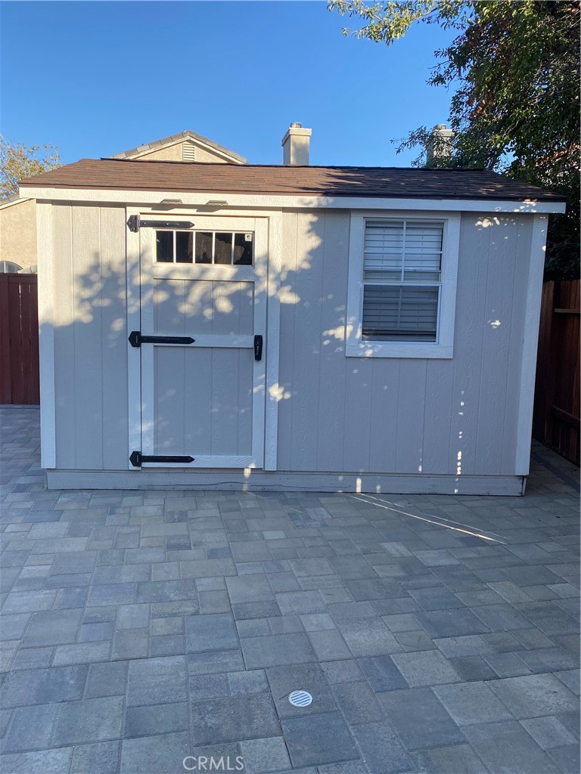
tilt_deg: -5.3
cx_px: 290
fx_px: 582
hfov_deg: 53.1
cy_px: 387
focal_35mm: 26
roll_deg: -1.5
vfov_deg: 67.3
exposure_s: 1/919
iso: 32
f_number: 1.8
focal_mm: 4.25
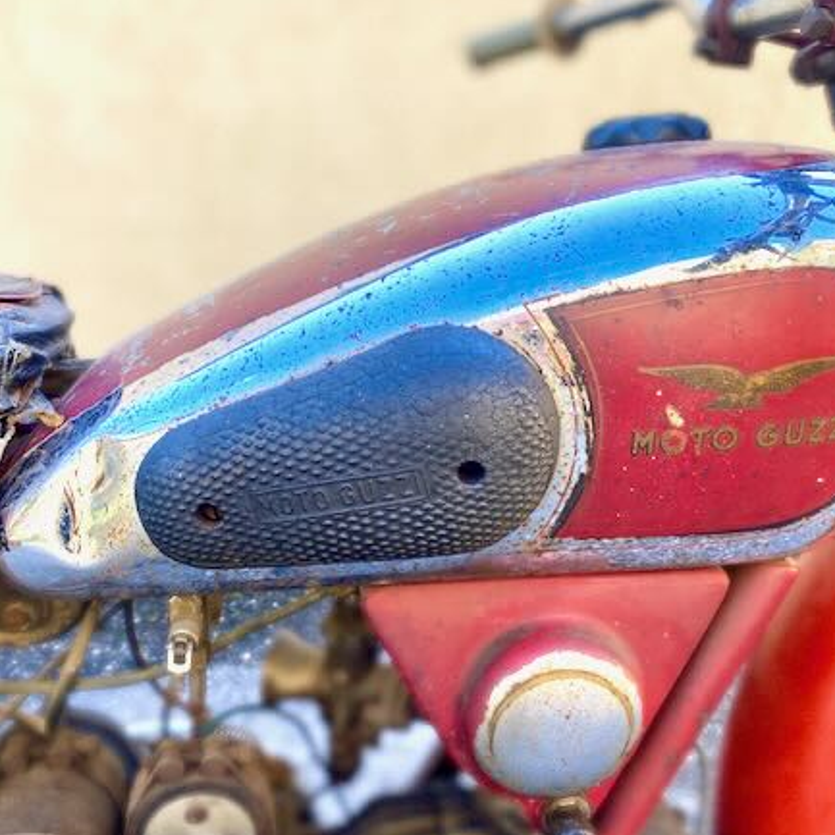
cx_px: 461
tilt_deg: -16.7
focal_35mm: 34
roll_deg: +0.0
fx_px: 928
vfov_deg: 48.4
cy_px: 447
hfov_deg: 48.4
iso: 32
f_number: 1.8
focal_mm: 4.25
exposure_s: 1/238
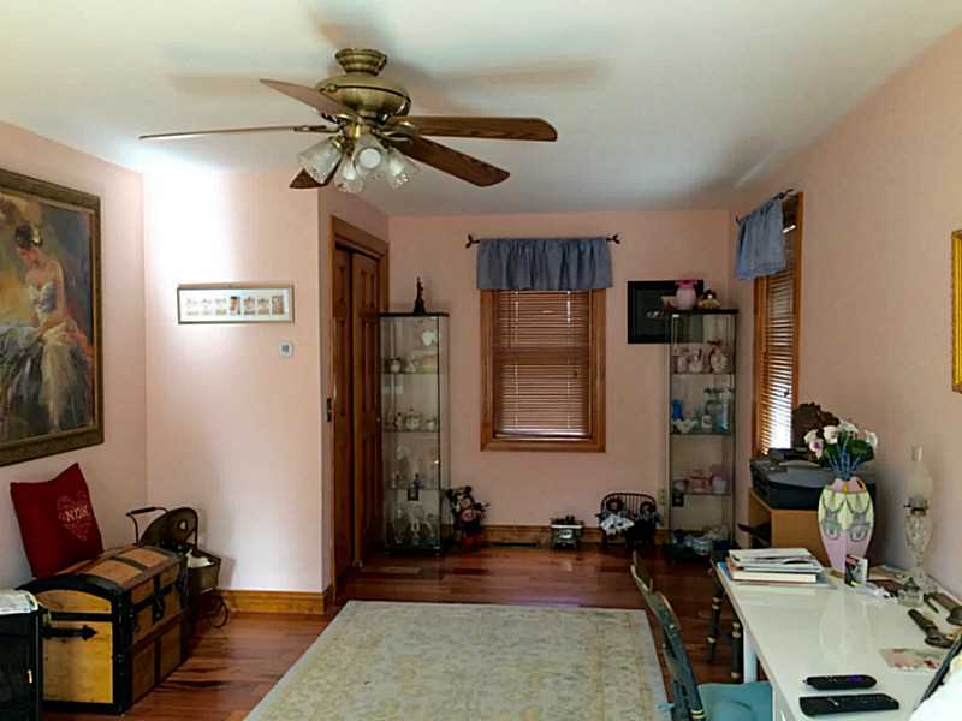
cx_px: 481
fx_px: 806
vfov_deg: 48.2
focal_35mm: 29
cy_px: 360
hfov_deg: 61.7
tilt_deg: -2.3
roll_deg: -0.2
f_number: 2.2
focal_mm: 4.15
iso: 125
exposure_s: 1/30
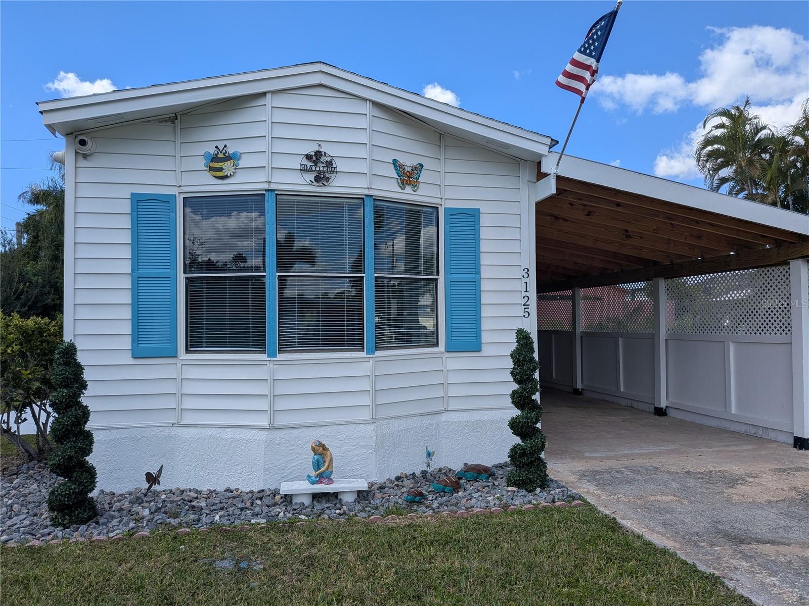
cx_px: 404
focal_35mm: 24
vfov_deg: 56.8
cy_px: 303
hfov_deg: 71.6
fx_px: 561
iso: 30
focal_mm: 4.53
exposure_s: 1/1364
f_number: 1.7
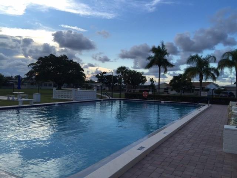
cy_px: 89
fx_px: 199
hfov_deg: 61.7
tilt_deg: +0.0
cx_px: 118
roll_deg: -2.6
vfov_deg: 48.2
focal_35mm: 29
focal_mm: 4.15
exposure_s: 1/694
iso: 32
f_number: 2.2
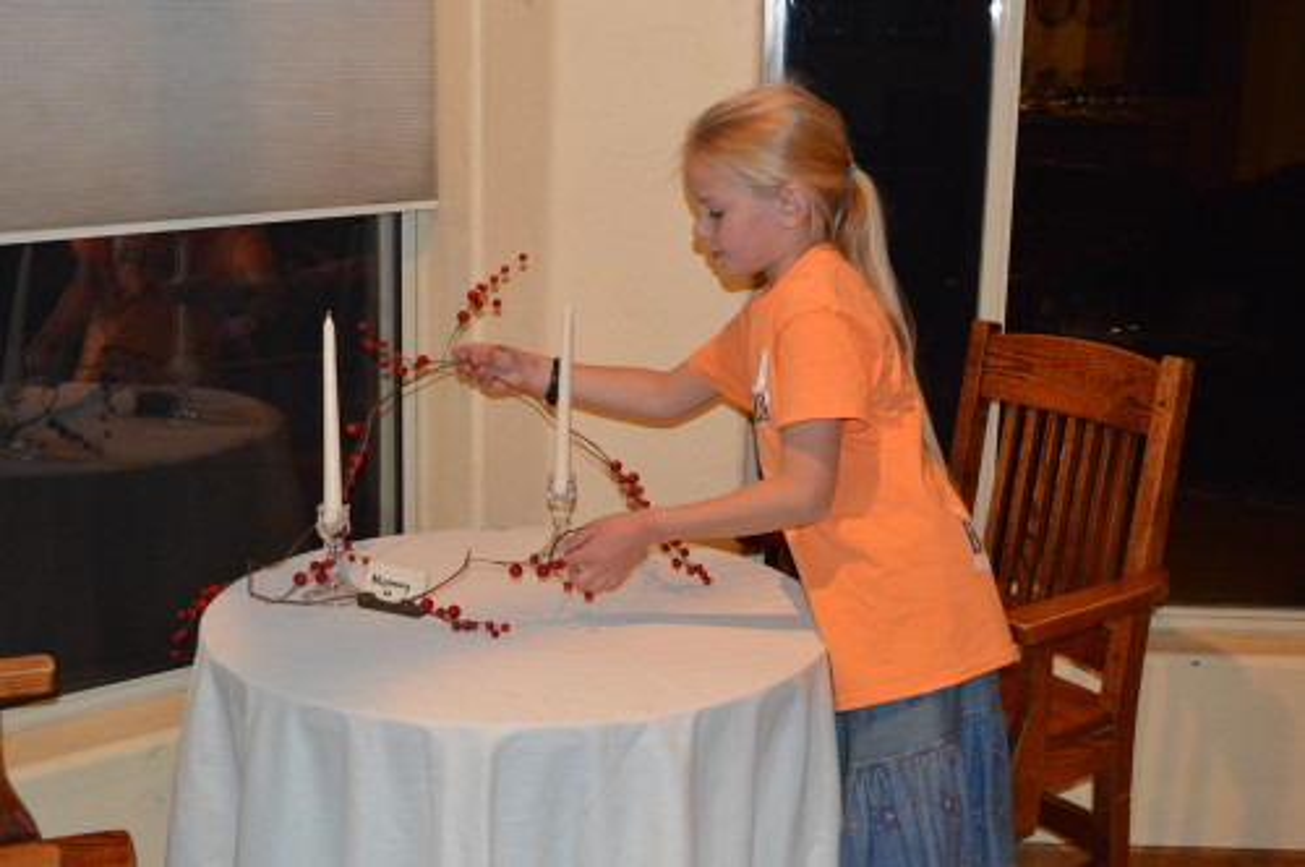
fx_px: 1738
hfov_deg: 41.2
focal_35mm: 48
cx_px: 652
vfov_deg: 28.0
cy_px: 434
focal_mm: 32
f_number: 4.8
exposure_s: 1/60
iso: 3200
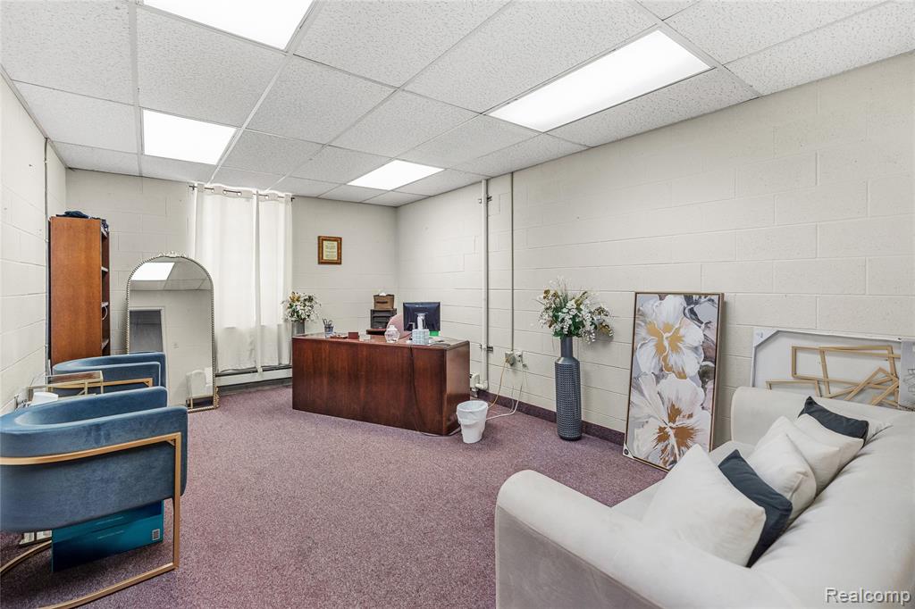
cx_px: 458
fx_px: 407
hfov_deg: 96.8
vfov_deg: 73.7
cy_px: 304
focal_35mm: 16
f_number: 4
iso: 2500
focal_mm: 16
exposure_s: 1/125
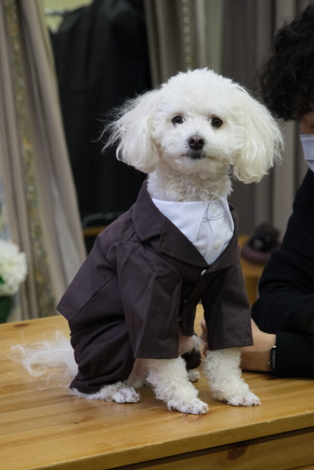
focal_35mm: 118
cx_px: 160
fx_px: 1543
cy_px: 238
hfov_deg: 11.6
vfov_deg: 17.3
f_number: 5
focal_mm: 70.3
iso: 2500
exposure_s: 1/125
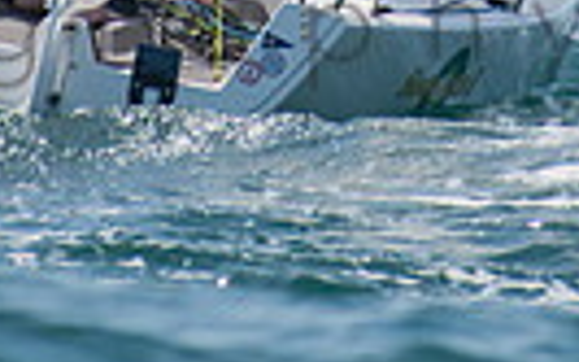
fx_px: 25189
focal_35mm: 1597
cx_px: 396
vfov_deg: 0.8
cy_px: -303
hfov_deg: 1.3
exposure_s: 1/1000
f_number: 6.3
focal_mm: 240
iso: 200
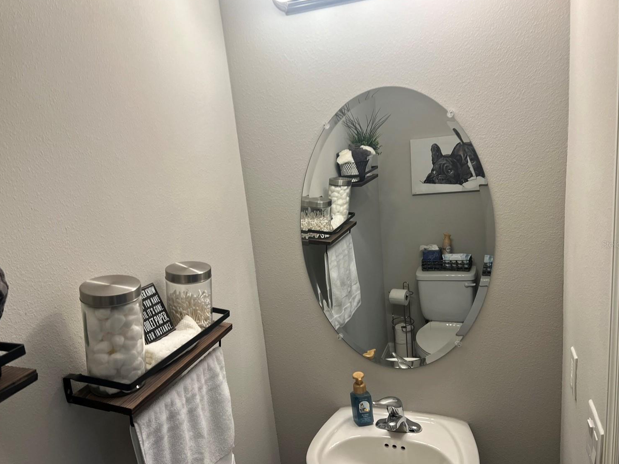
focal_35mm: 28
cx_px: 308
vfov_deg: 49.7
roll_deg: +7.4
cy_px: 244
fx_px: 501
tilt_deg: -12.6
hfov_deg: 63.5
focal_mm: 5.7
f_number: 1.5
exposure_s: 1/120
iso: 125
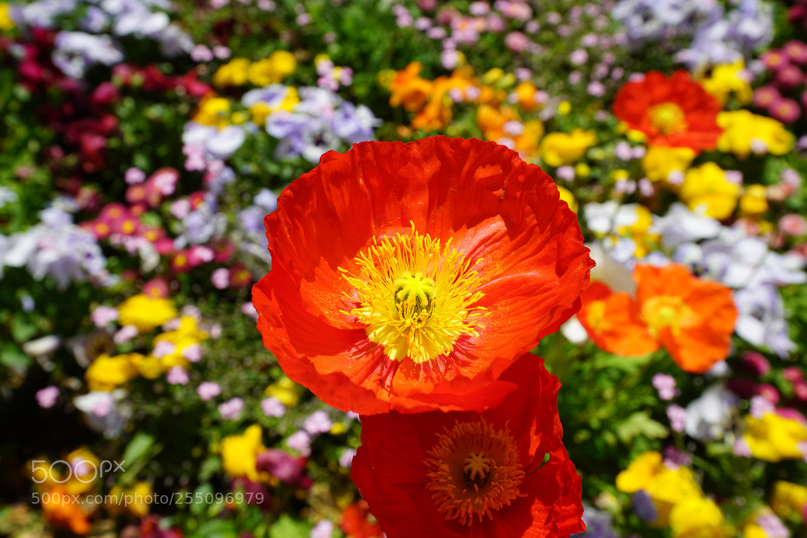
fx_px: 785
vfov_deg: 37.9
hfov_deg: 54.4
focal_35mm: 35
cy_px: 269
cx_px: 404
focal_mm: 35
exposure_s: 1/160
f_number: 10
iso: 100
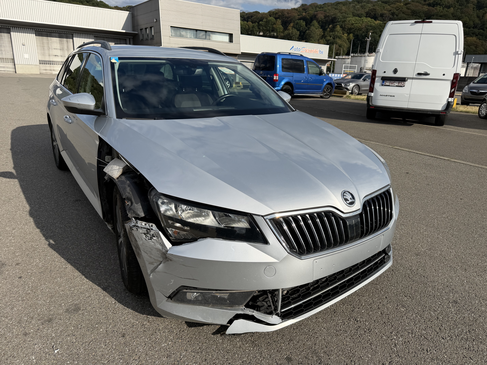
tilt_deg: -19.3
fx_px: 338
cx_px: 244
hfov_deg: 71.6
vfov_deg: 56.8
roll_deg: -1.9
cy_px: 182
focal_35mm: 24
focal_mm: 6.76
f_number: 1.78
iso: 80
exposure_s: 1/6173
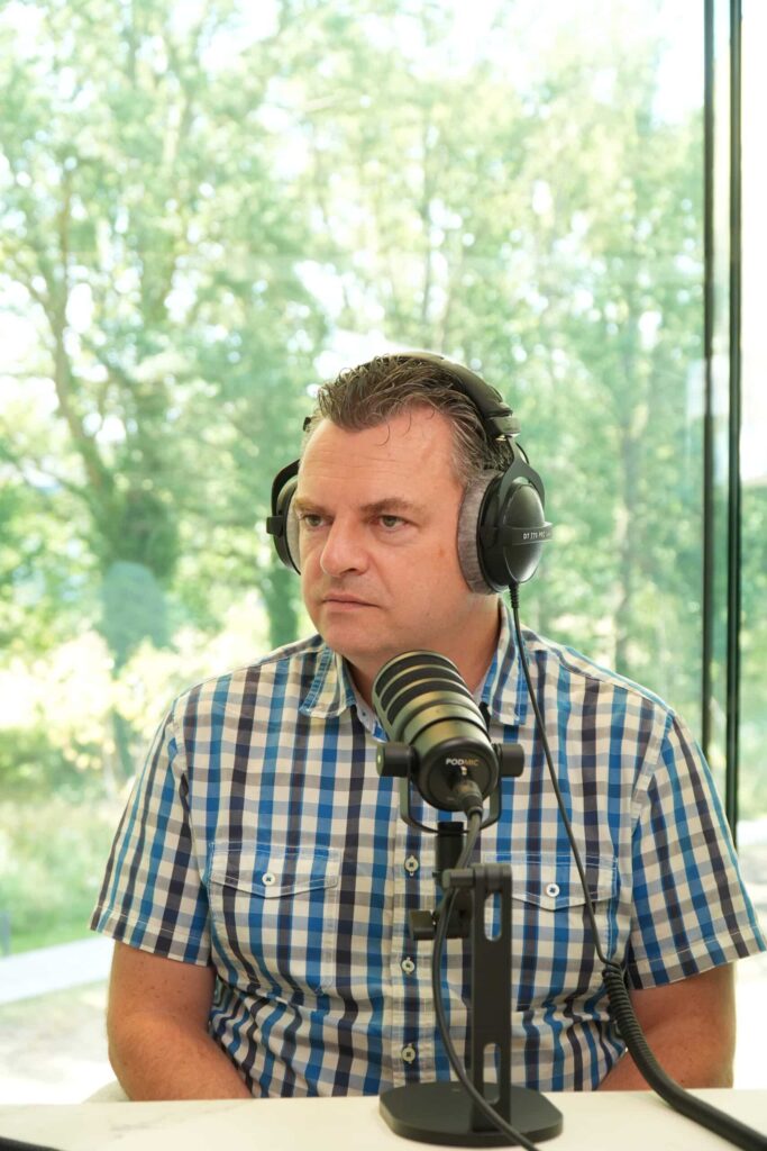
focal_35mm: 63
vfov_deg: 31.9
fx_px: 2013
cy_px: 576
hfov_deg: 21.6
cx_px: 384
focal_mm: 42
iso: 640
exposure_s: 1/125
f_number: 4.5
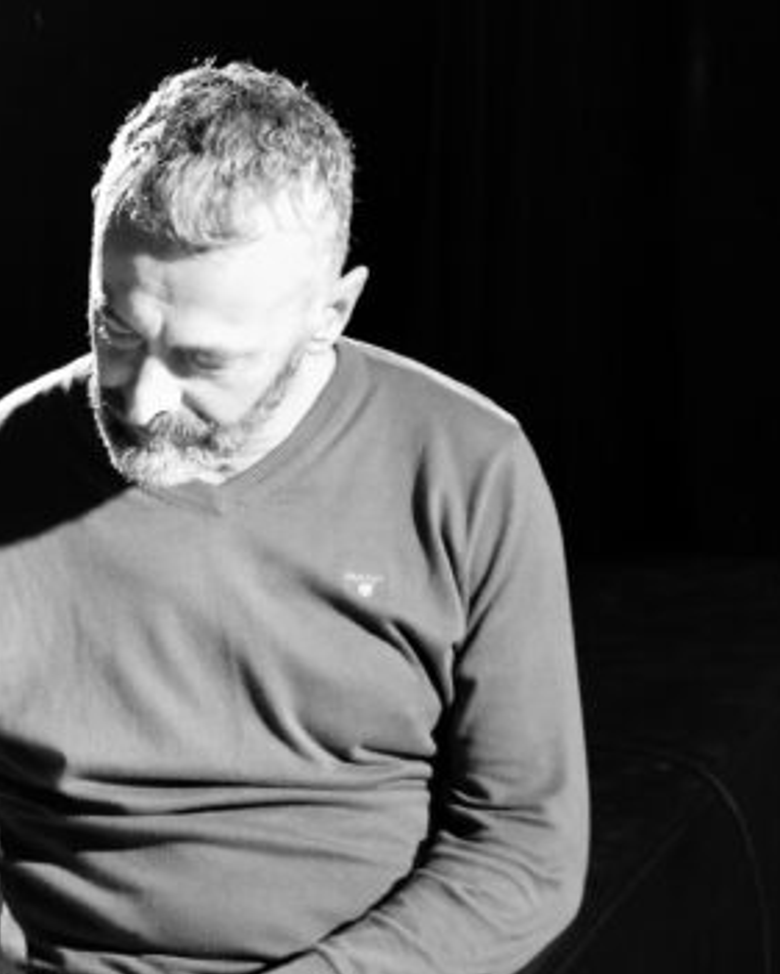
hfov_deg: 14.4
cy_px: 1196
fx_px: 3000
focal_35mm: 104
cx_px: -118
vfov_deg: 17.5
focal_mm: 25.4
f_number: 3.2
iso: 800
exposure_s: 1/14
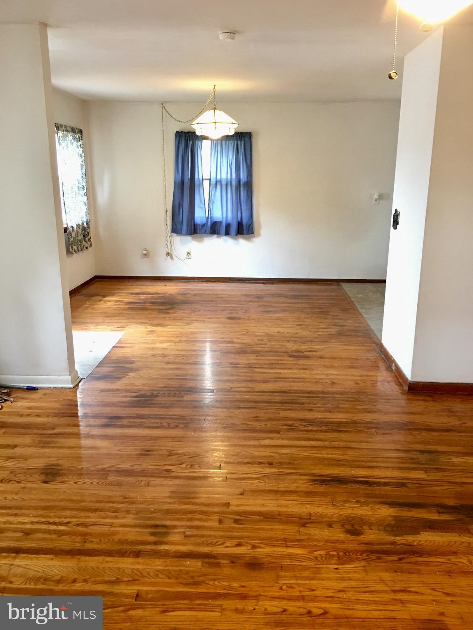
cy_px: 315
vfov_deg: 61.7
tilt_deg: -14.3
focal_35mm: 29
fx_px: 528
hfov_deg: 48.2
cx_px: 236
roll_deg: -0.1
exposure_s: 1/8
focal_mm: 4.15
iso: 100
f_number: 2.2
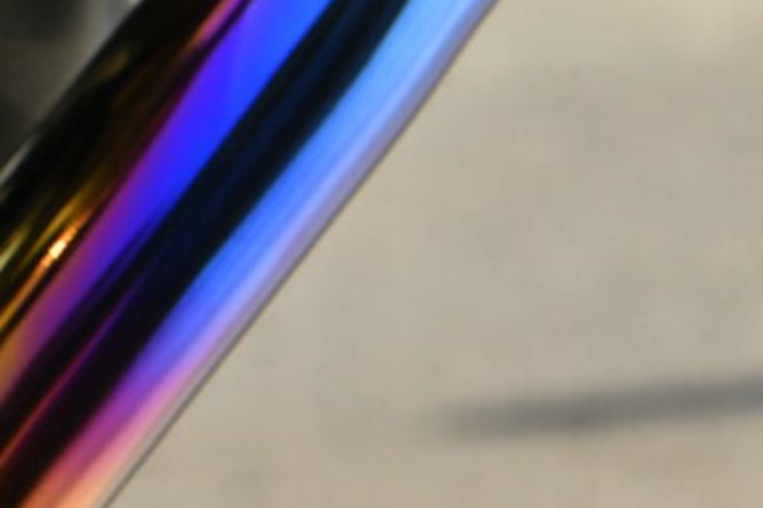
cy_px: -394
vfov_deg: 3.7
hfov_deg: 5.5
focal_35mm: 365
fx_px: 7735
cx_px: -842
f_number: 10
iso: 640
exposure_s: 1/640
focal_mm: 70
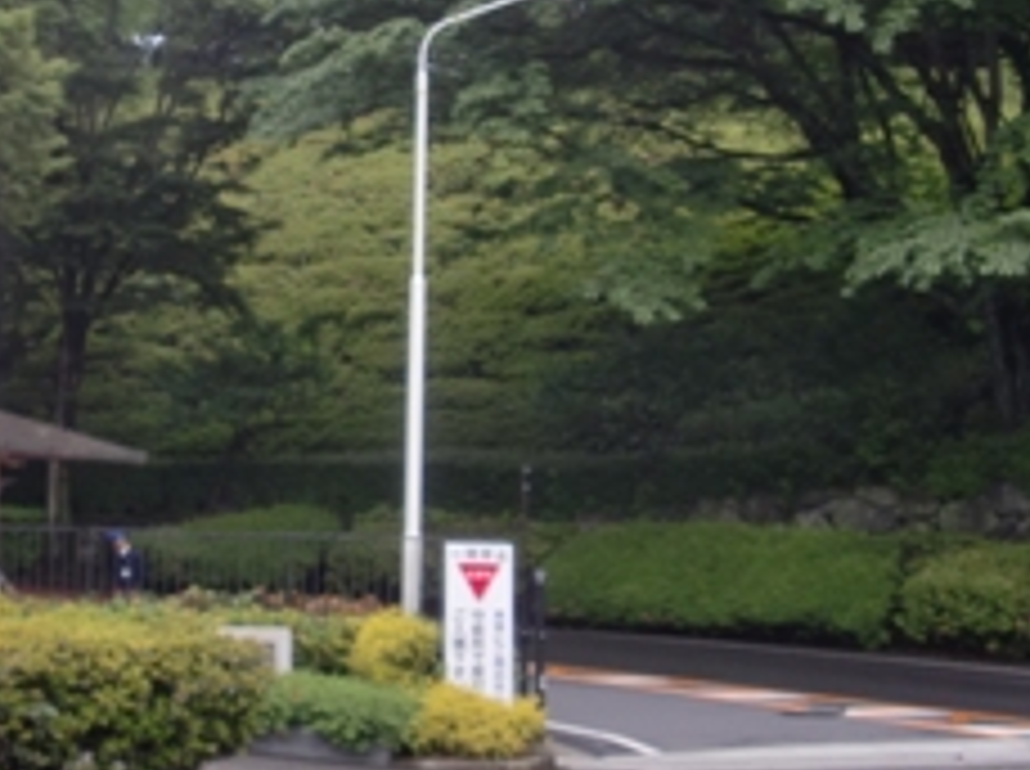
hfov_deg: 23.1
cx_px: 265
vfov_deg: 17.5
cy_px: 306
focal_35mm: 84
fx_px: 2495
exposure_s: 1/80
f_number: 3.4
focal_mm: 7.91
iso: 64
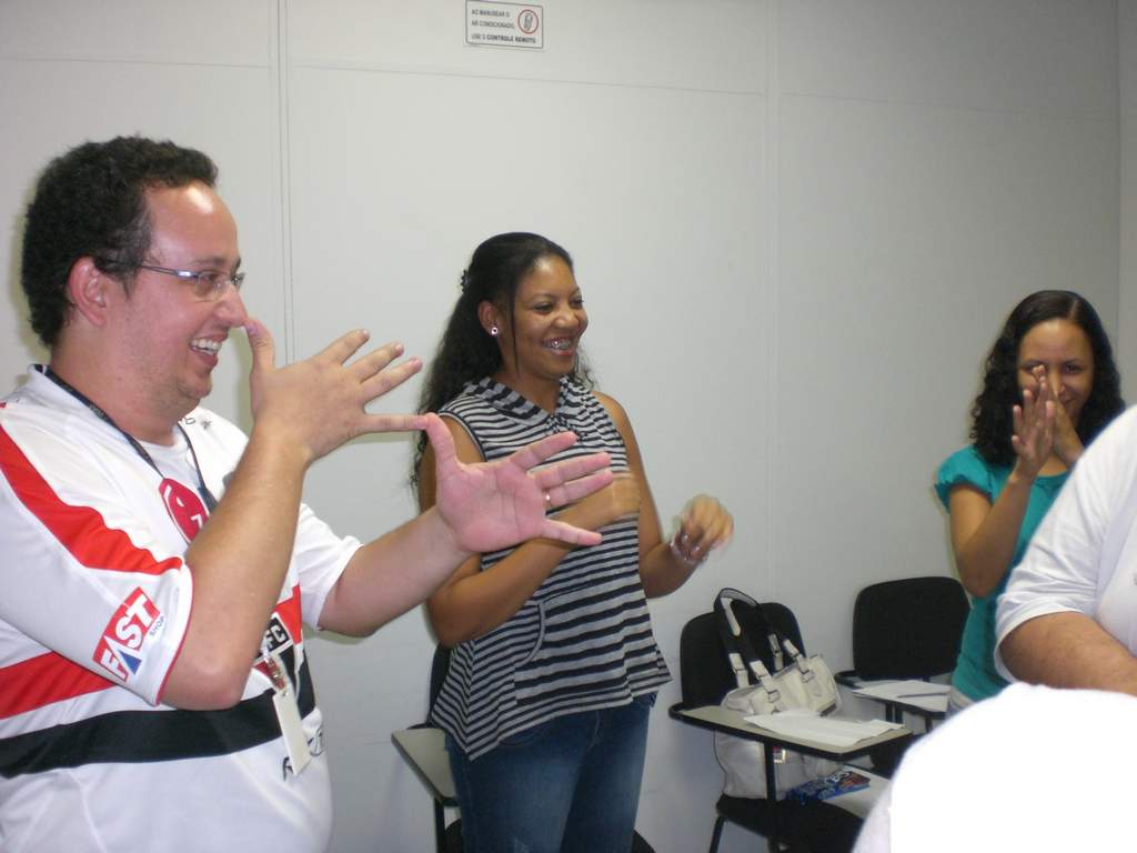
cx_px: 568
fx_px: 1248
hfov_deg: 49.0
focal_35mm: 38
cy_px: 426
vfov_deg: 37.7
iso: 200
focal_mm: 6.3
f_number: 3.1
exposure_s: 1/60
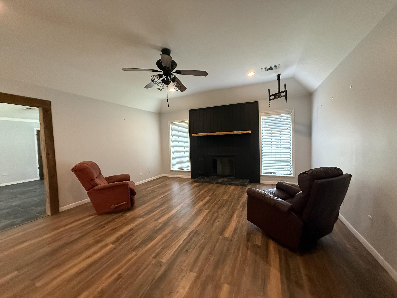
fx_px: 161
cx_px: 198
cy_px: 149
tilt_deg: -1.4
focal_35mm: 14
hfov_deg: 102.1
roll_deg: +2.0
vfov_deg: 85.7
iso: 640
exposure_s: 1/60
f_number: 2.2
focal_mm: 2.22
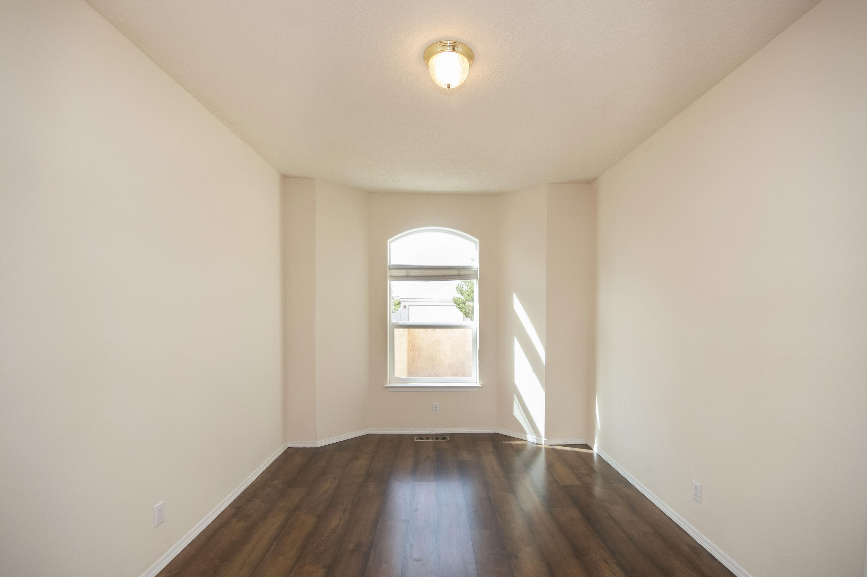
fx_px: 361
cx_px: 434
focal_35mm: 15
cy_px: 288
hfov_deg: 100.4
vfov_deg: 77.3
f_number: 8
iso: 1250
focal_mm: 10
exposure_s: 1/125
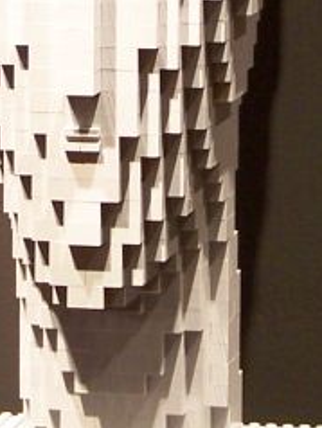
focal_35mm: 404
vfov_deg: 4.9
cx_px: 112
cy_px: 27
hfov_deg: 3.7
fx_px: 5002
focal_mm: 15.6
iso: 80
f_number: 3.2
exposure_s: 1/4
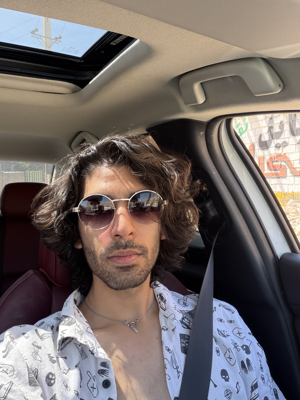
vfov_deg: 60.0
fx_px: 347
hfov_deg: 46.8
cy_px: 200
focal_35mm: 30
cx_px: 150
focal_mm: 2.71
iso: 80
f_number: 1.9
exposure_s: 1/195
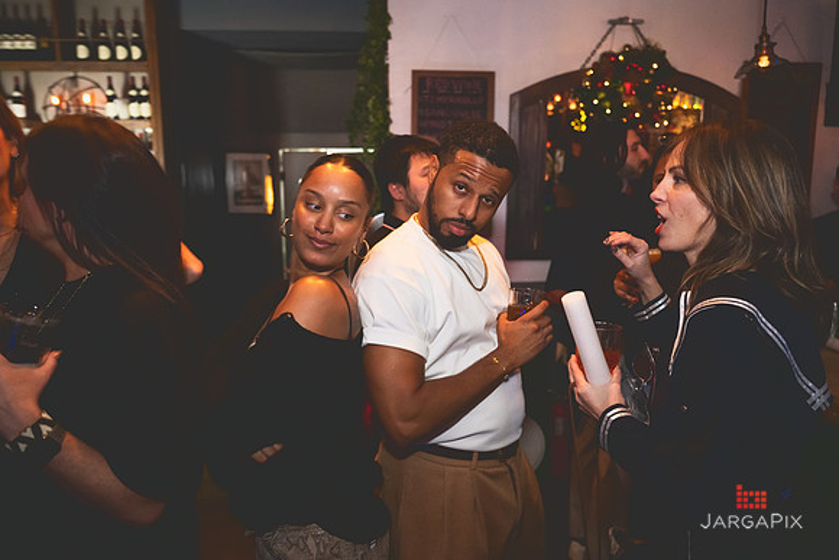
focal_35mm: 26
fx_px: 612
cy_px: 280
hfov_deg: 68.8
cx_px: 420
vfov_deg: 49.1
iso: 3200
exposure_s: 1/100
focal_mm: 26
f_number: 2.8
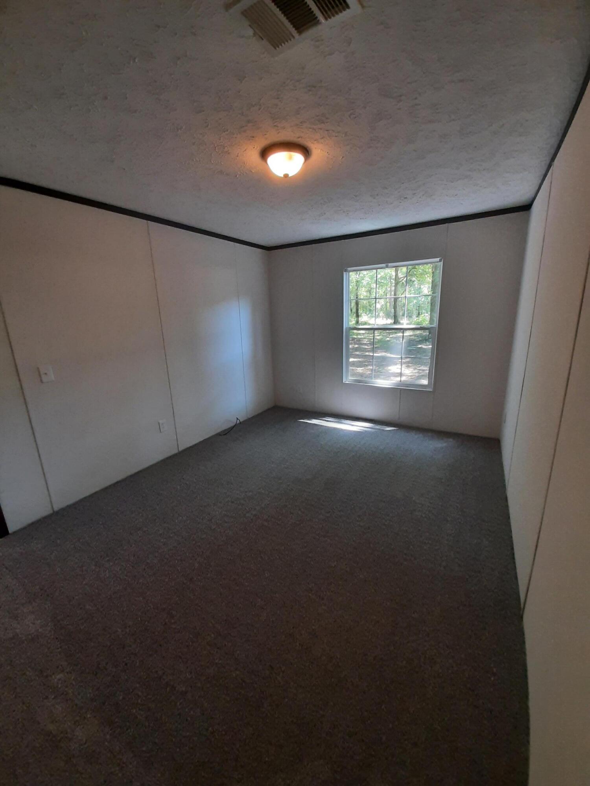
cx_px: 295
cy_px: 393
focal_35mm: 13
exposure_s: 1/30
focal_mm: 1.42
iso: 200
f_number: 2.2
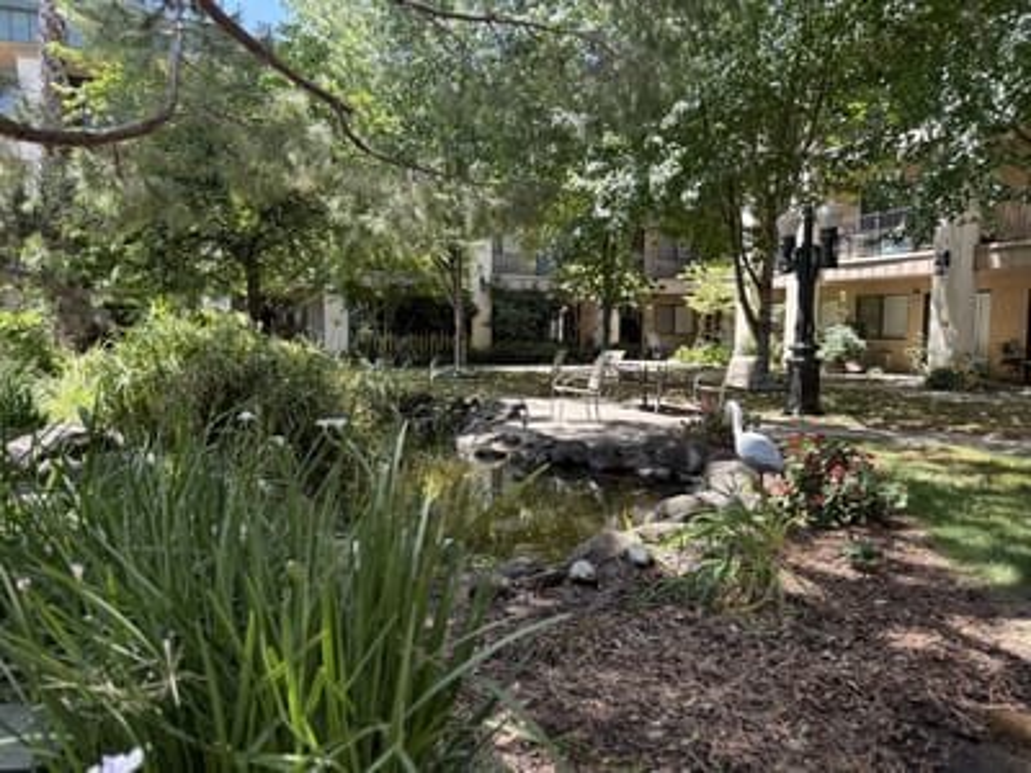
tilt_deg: -5.2
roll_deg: -0.7
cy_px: 386
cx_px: 516
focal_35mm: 24
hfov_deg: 71.6
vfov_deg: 56.8
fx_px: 715
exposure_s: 1/293
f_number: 1.78
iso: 80
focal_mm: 6.76
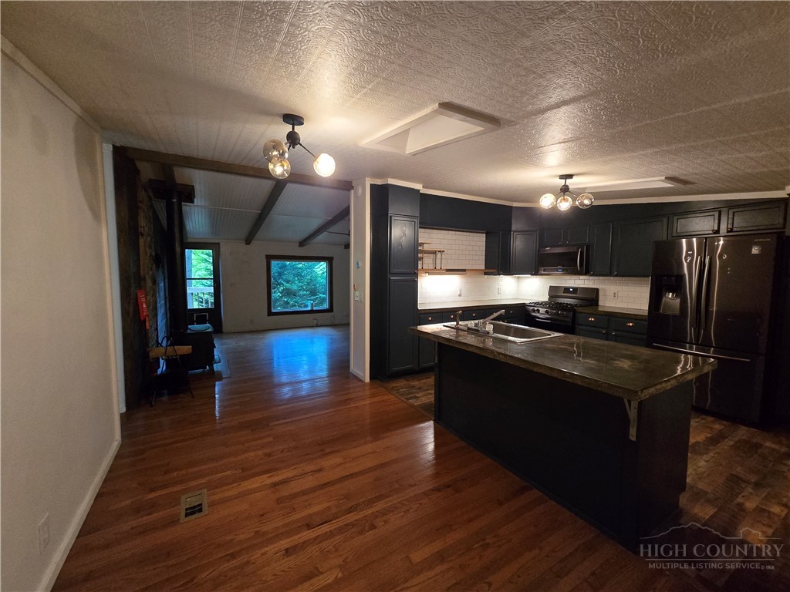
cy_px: 296
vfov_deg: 89.9
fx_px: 297
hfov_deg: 106.2
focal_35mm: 13
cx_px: 395
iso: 1000
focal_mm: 2.2
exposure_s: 1/60
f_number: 2.2
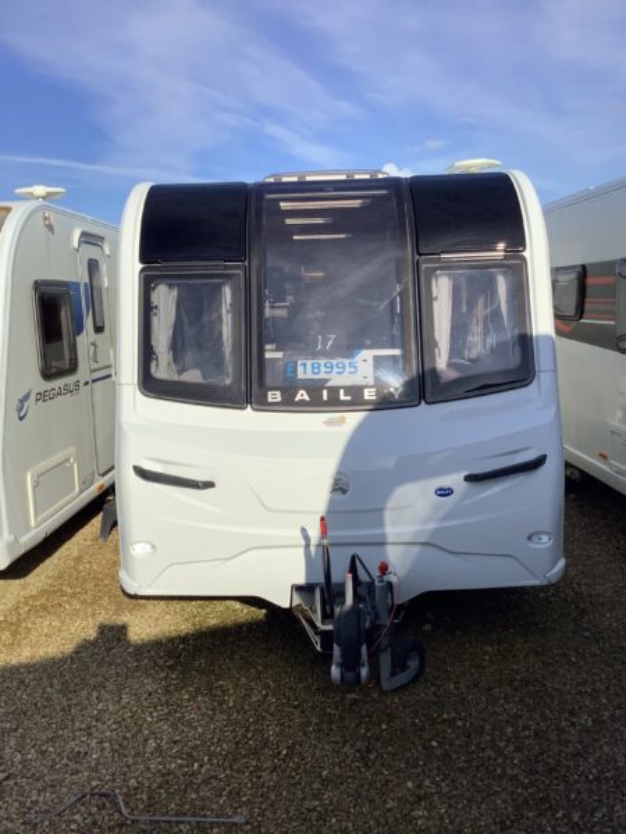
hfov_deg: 45.4
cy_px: 417
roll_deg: +2.2
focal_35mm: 31
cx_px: 313
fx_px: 747
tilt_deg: -9.2
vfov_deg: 58.4
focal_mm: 3.3
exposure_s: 1/2092
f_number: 2.4
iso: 25
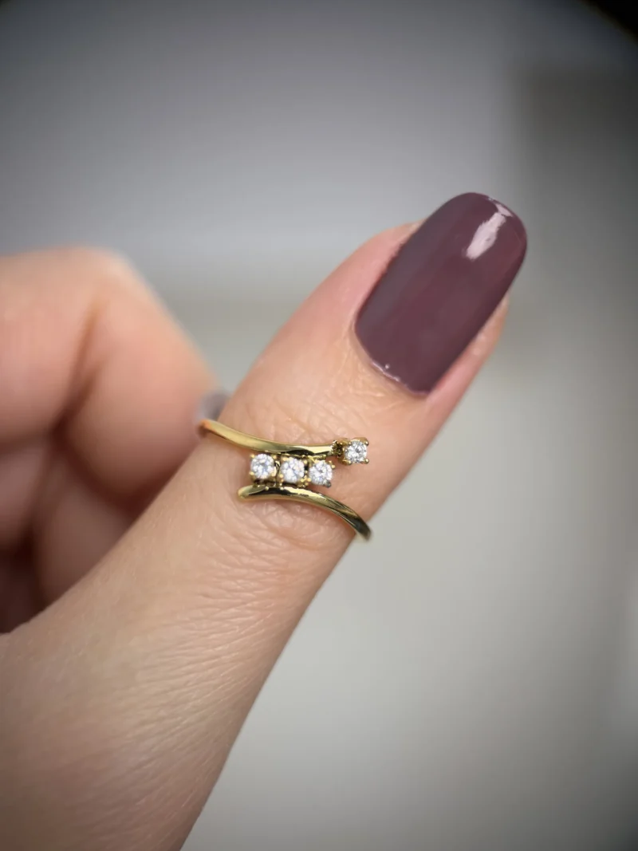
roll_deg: +0.3
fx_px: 590
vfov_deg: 71.6
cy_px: 426
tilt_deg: -37.9
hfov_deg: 56.8
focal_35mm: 24
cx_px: 319
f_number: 1.78
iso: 64
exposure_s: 1/246
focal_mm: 6.76
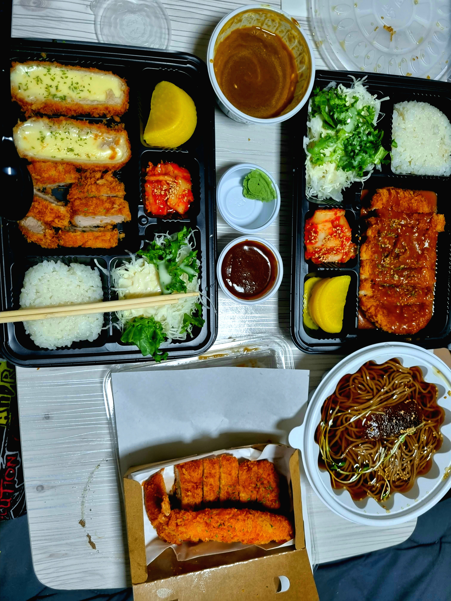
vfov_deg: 67.3
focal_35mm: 26
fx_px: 452
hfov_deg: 53.1
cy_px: 300
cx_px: 226
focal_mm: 5.4
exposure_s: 1/120
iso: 200
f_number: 1.8
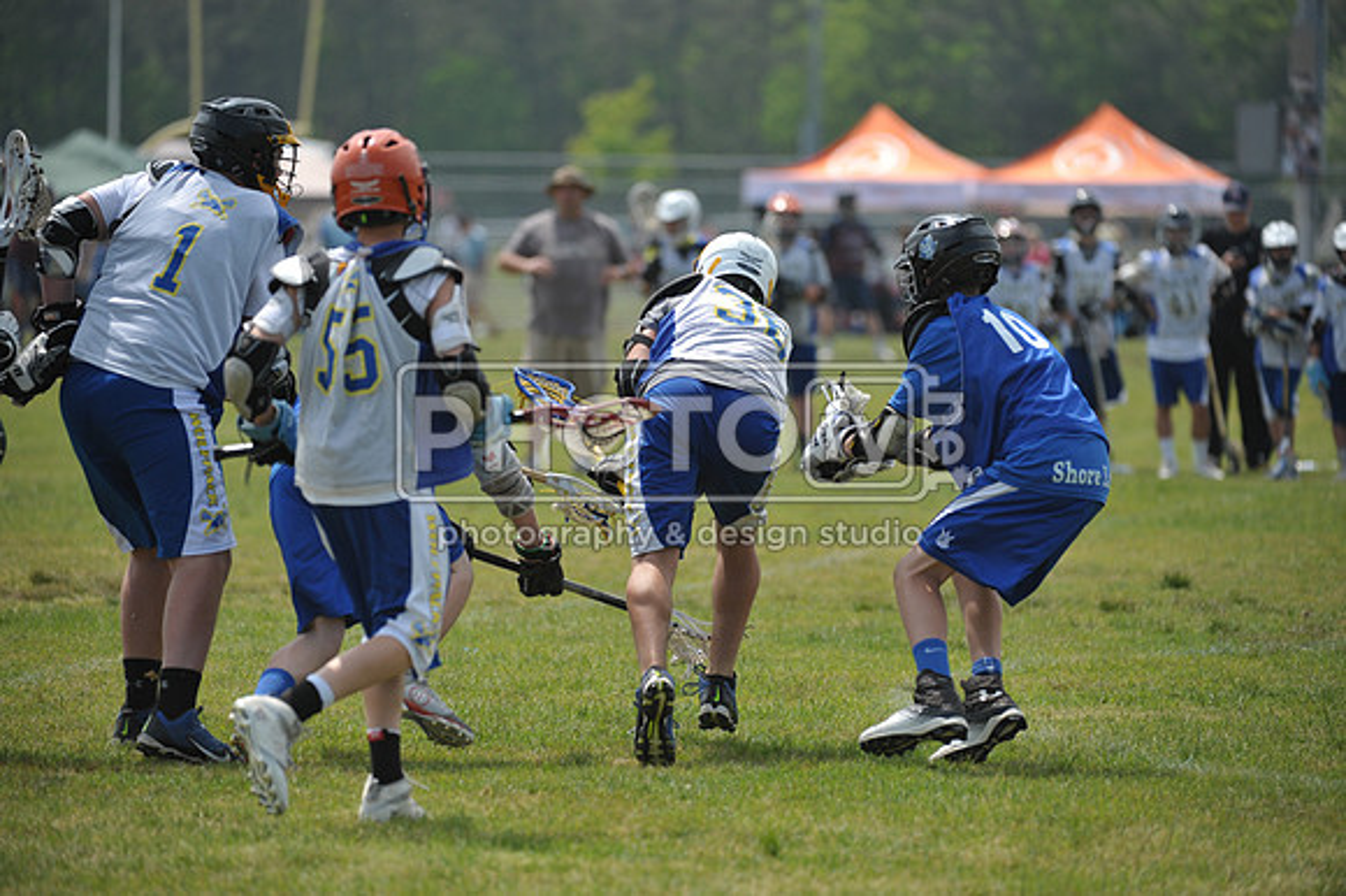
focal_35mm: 240
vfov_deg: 5.7
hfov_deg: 8.6
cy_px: 448
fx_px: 8968
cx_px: 673
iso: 640
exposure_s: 1/4000
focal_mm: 240
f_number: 4
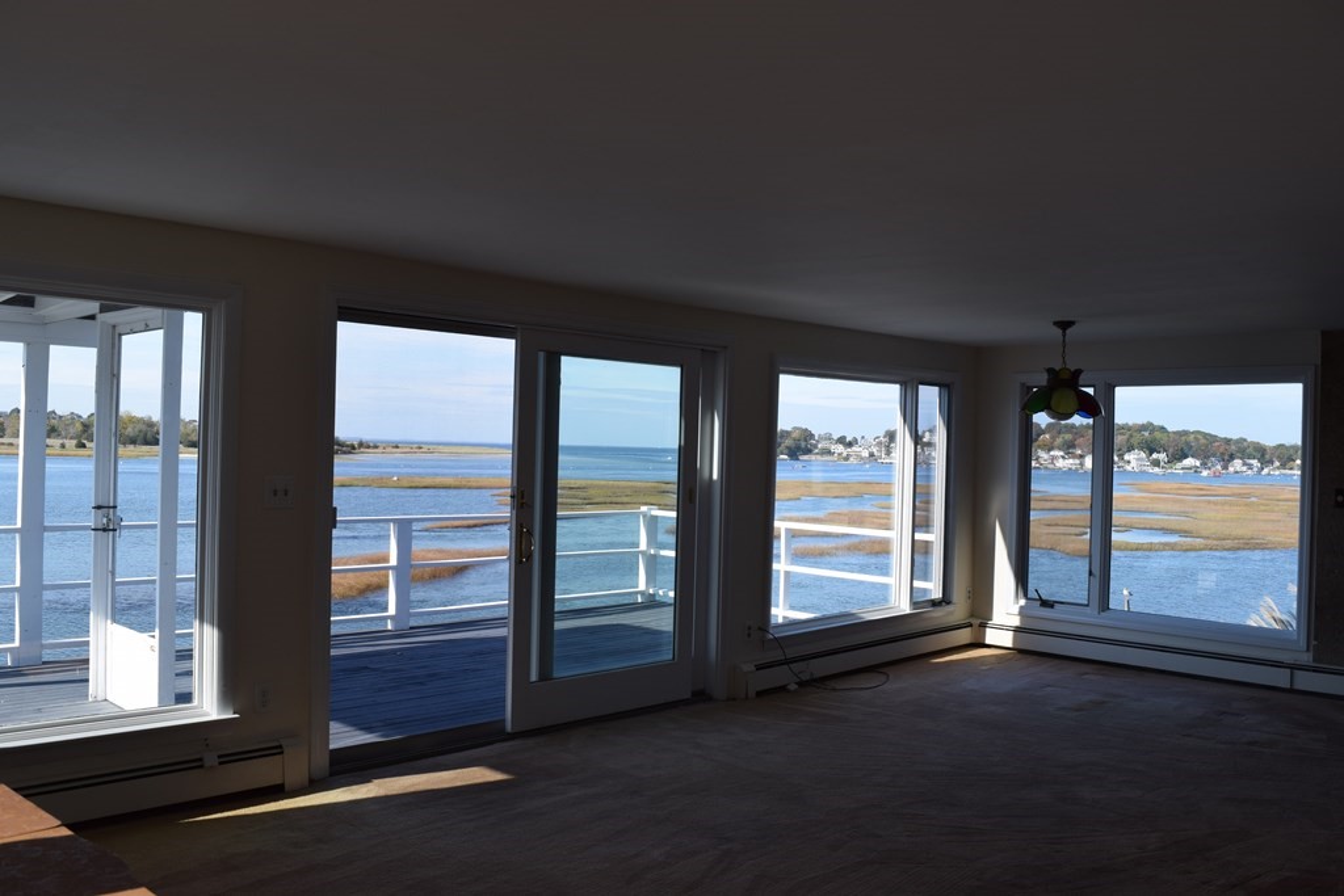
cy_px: 448
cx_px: 672
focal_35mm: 30
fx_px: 1120
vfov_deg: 43.6
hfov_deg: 61.9
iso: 250
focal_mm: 20
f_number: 8
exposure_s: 1/250
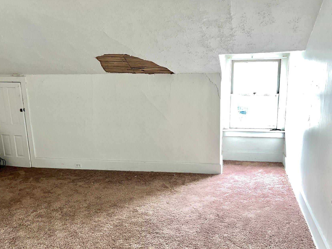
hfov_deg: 56.6
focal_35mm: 32
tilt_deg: -13.4
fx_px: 307
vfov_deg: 44.1
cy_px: 135
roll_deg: +1.3
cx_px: 189
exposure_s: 1/121
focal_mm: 5.7
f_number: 1.5
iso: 100
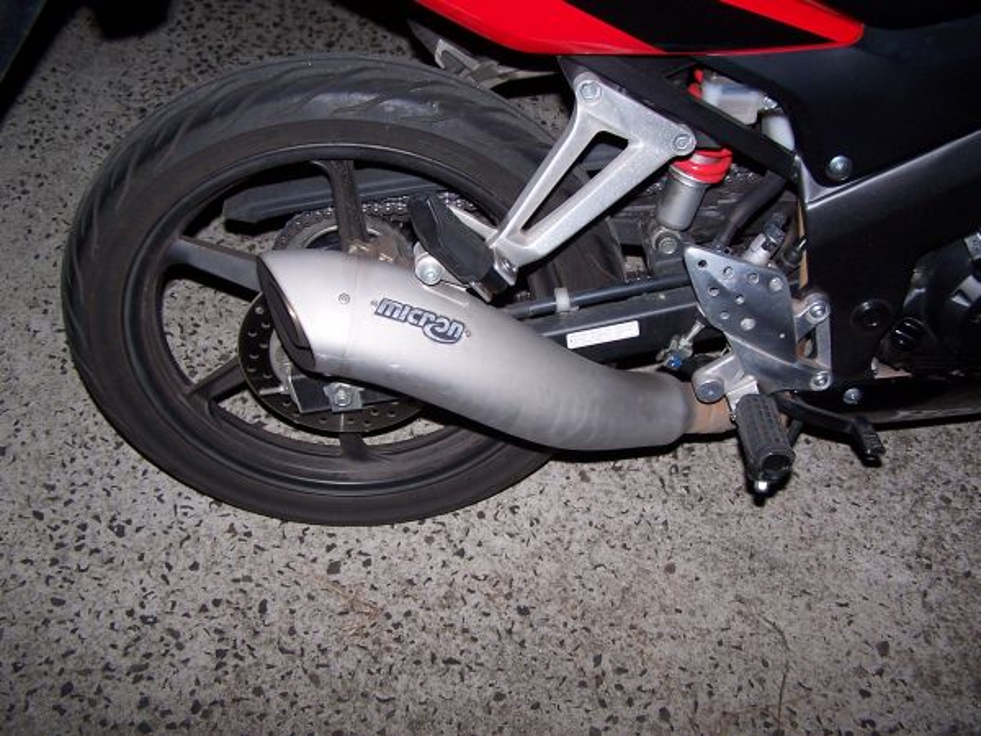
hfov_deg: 49.0
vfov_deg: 37.7
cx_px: 490
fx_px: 1077
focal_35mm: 38
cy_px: 368
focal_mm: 6.3
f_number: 2.8
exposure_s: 1/60
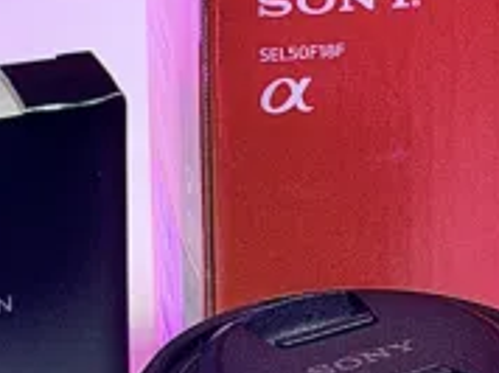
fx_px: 2490
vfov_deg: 8.6
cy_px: 227
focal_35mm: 173
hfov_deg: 11.4
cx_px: 460
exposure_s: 1/43
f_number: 1.78
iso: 250
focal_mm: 6.76
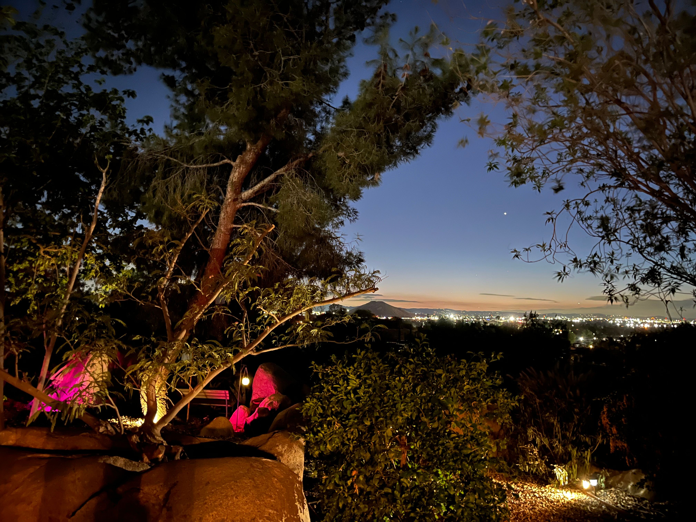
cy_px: 261
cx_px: 348
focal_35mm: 26
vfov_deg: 53.1
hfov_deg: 67.3
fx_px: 523
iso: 1250
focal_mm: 5.1
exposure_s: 1/2
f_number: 1.6
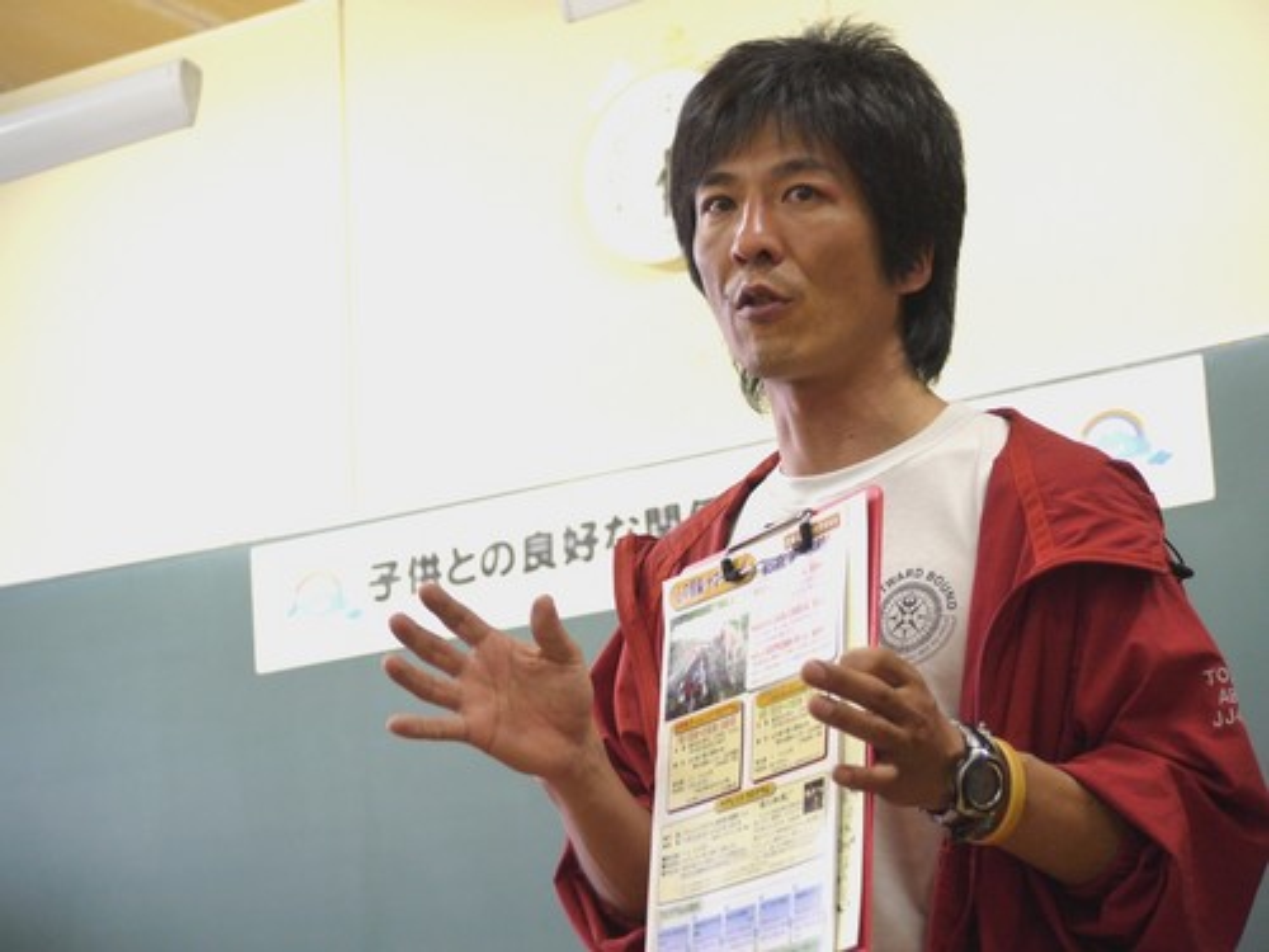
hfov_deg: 21.8
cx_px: 634
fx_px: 3299
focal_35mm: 90
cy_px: 476
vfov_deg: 16.4
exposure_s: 1/50
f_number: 4
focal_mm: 45
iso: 400
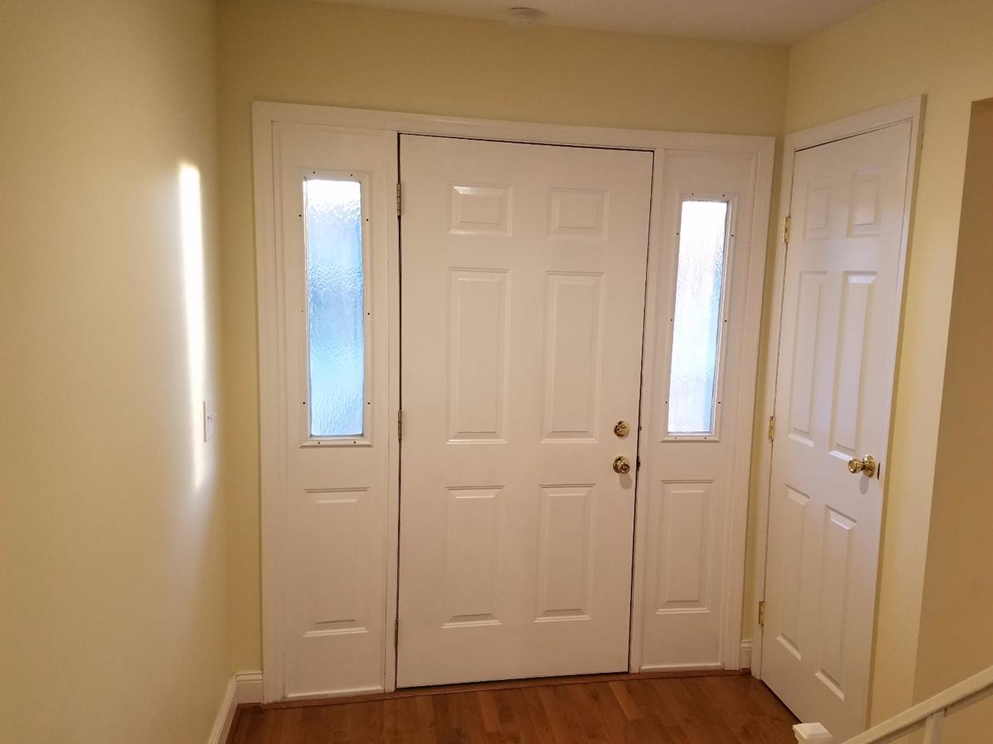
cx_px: 561
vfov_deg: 46.8
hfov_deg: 59.8
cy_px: 371
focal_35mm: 30
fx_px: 860
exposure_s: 1/60
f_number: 1.7
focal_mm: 4.2
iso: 125
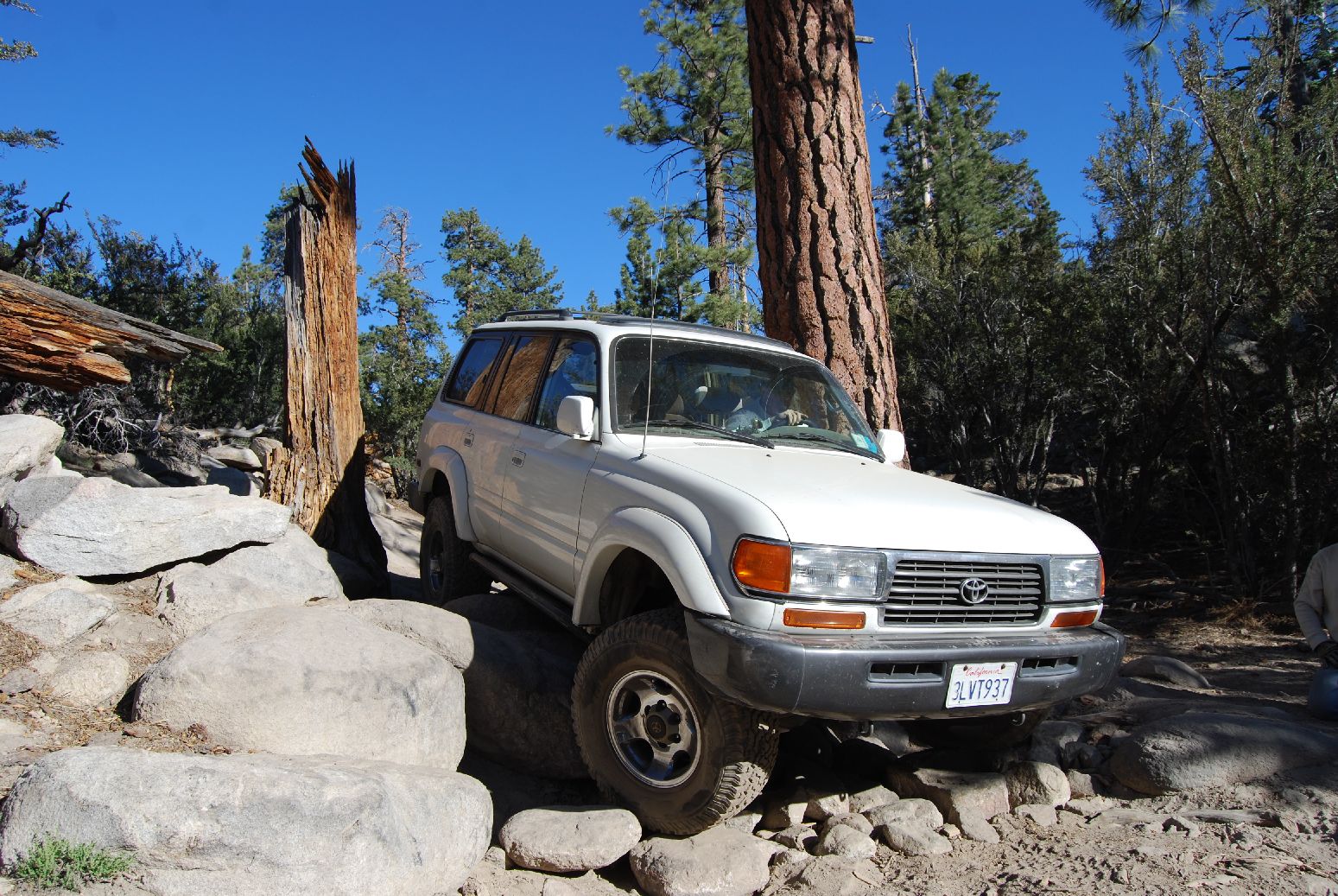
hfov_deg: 67.3
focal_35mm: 27
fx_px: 1005
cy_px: 448
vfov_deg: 48.1
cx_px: 669
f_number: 8
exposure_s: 1/250
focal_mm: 18
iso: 100
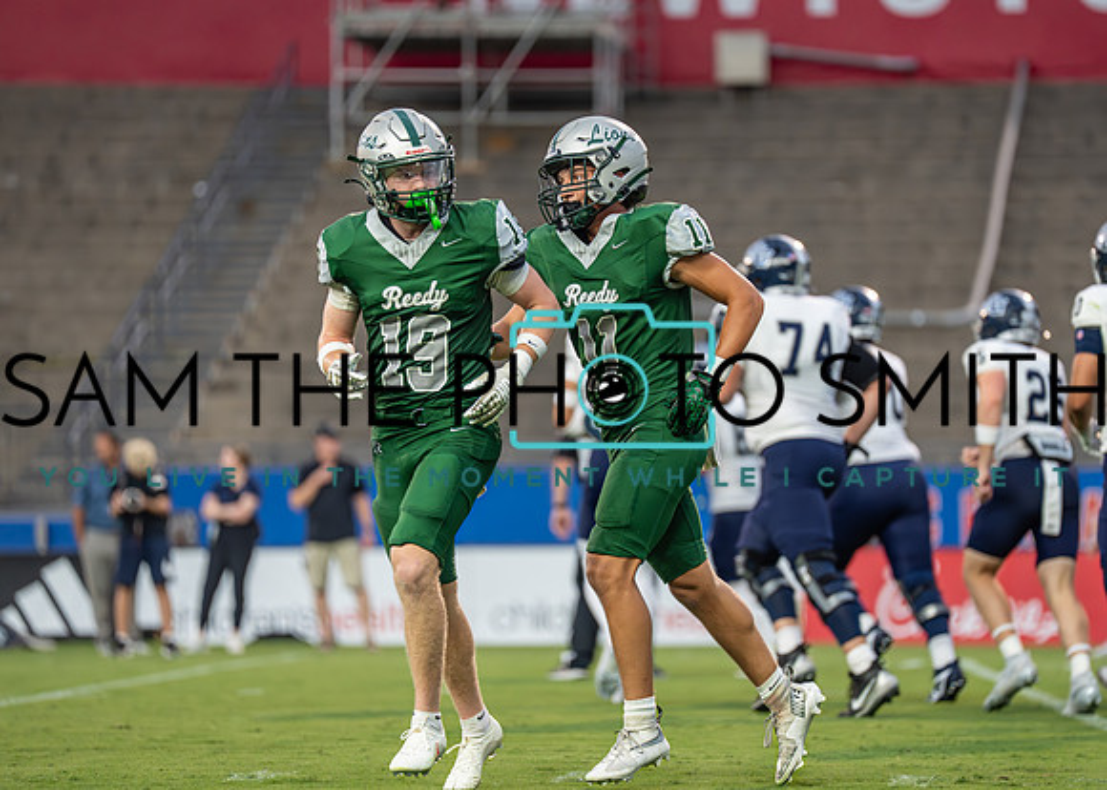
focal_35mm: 223
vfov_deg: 6.5
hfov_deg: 9.0
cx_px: 623
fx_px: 7001
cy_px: 379
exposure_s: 1/1250
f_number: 2.8
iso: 1600
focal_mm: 200
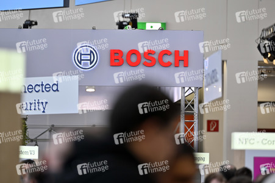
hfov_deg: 10.3
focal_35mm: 200
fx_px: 1527
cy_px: 92
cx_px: 138
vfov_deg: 6.9
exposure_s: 1/250
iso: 320
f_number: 2.8
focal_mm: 200
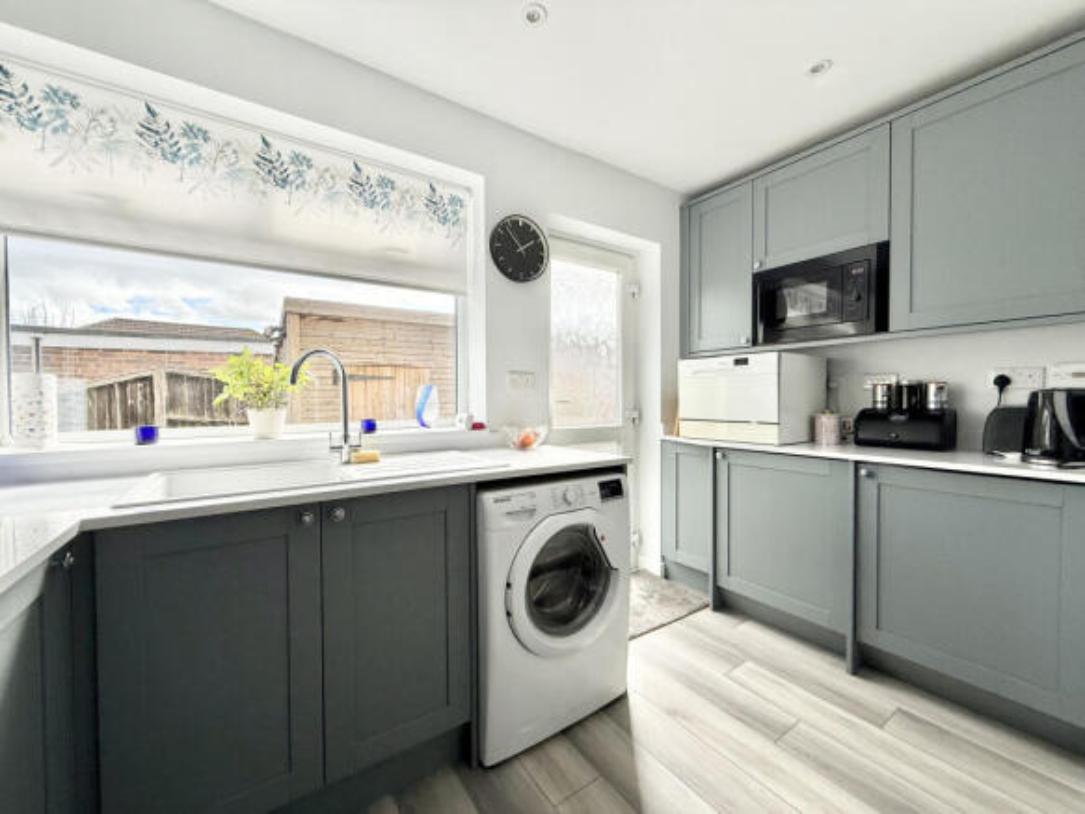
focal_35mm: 14
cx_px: 542
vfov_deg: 85.7
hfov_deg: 102.1
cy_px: 407
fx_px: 439
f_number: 2.2
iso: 64
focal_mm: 2.22
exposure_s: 1/277
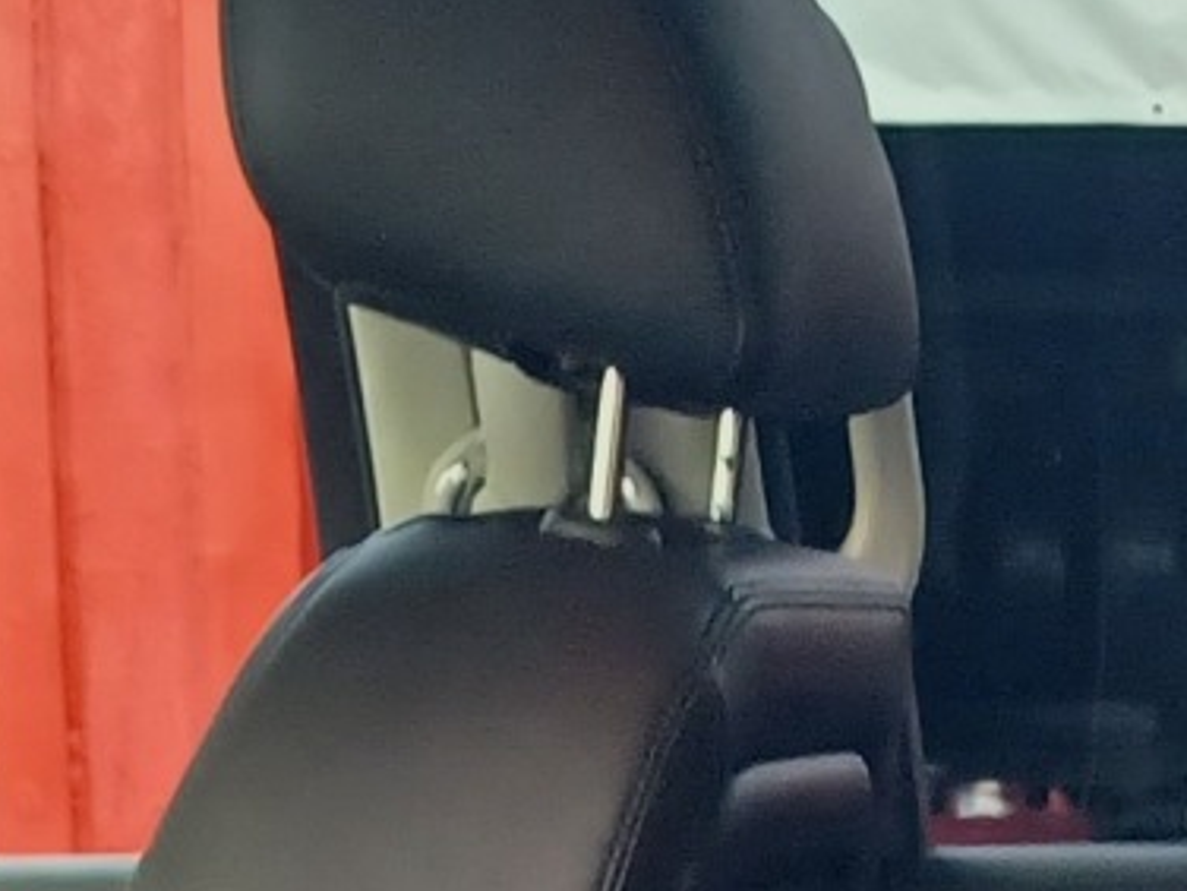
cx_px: 1597
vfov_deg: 7.6
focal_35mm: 170
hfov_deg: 11.3
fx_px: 5829
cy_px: 2667
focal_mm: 4.6
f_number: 1.8
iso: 200
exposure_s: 1/50
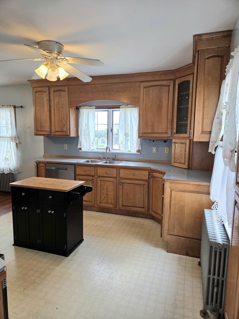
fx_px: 212
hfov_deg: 58.9
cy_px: 160
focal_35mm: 23
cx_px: 120
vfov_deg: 73.9
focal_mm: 5.4
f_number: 1.8
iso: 64
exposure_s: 1/120
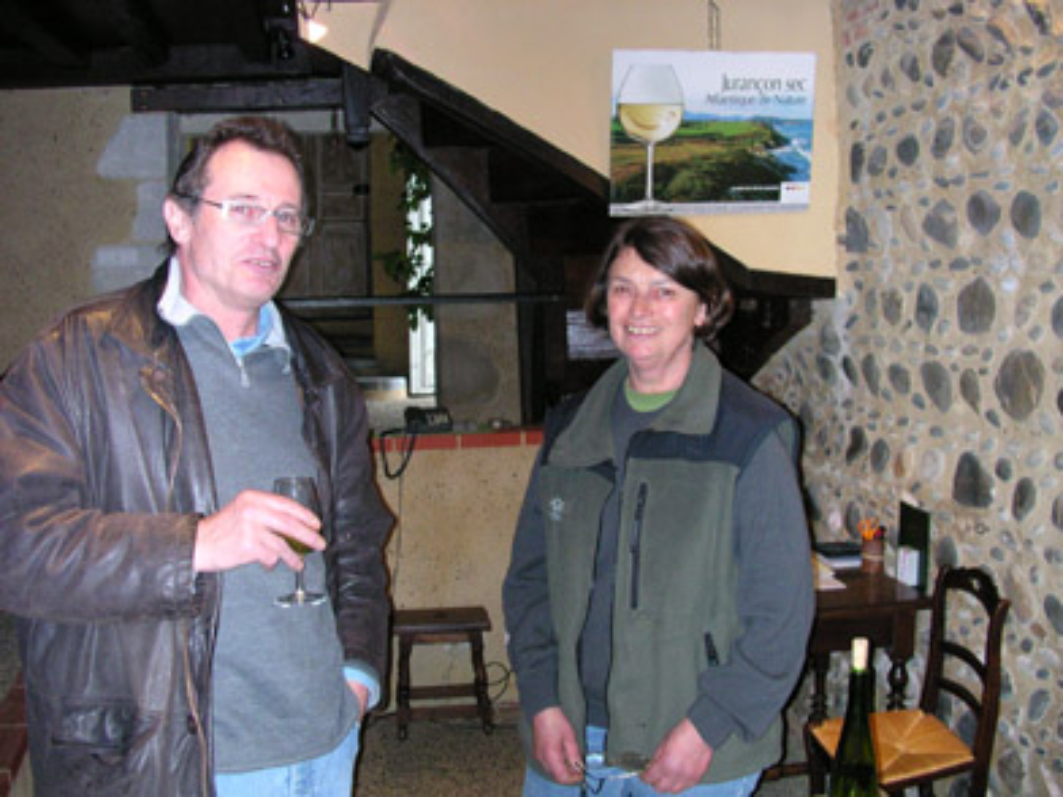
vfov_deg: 38.7
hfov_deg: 50.1
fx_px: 1136
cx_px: 532
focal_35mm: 37
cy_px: 398
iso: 328
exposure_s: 1/60
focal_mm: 5.6
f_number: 2.7
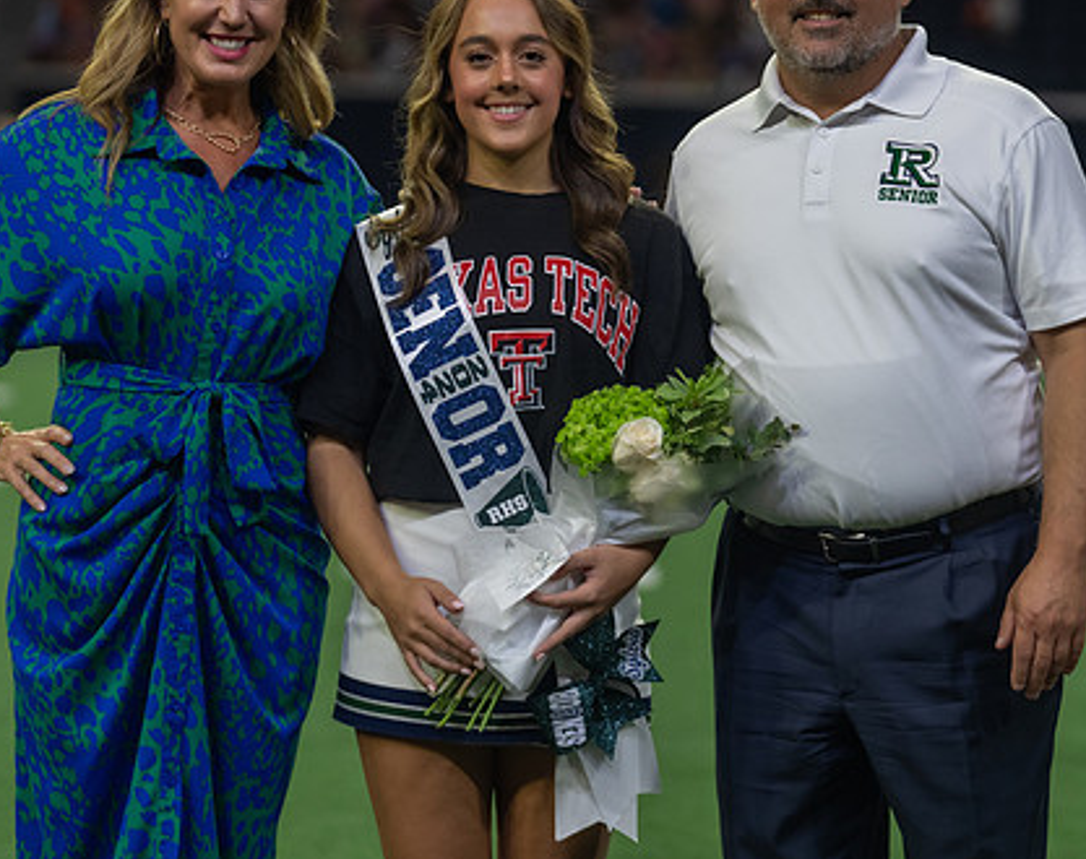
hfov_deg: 11.0
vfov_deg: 8.7
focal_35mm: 176
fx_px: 5633
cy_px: 258
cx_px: 526
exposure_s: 1/320
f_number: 2.8
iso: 1000
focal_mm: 112
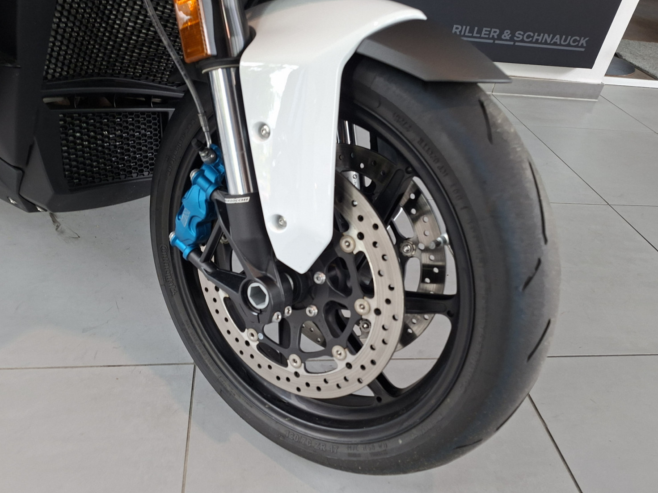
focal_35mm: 25
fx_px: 475
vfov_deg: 54.9
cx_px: 311
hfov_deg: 69.3
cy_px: 259
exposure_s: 1/100
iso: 160
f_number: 1.8
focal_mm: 5.54
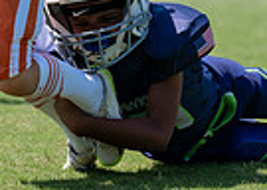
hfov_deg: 3.1
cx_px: 17
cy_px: -131
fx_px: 4967
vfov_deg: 2.2
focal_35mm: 656
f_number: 3.2
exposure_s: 1/1250
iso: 100
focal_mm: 125
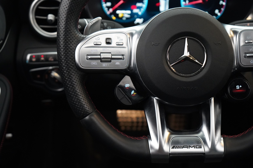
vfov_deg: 29.9
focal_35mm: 45
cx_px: 126
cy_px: 84
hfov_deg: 43.6
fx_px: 316
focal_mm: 45
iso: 10000
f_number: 4.5
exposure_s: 1/160
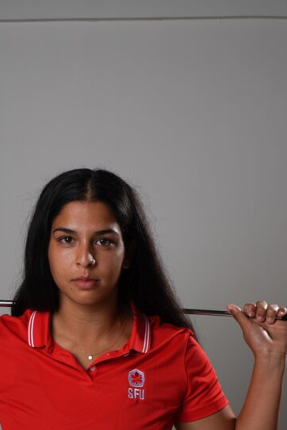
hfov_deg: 20.8
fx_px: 777
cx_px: 74
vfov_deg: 29.6
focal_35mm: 65
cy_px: 389
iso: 50
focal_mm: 23
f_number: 5.6
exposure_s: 1/160
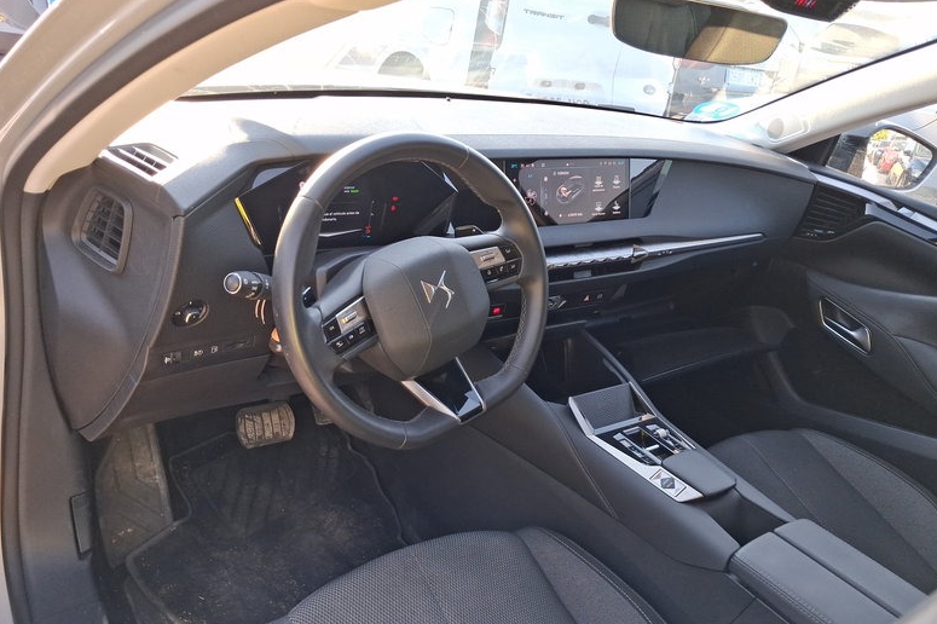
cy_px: 328
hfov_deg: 63.7
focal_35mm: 29
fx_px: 754
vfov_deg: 44.9
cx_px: 459
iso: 50
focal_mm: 4
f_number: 1.8
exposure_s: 1/100
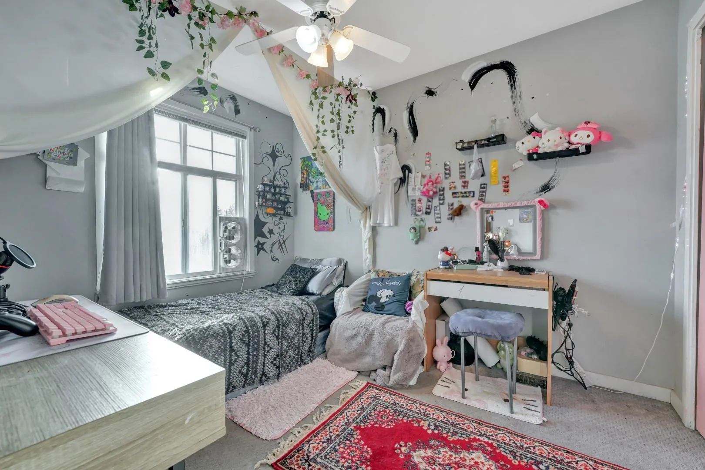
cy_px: 235
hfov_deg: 101.1
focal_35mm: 15
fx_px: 290
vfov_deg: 78.1
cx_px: 352
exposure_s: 1/50
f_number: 8
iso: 400
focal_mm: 14.8
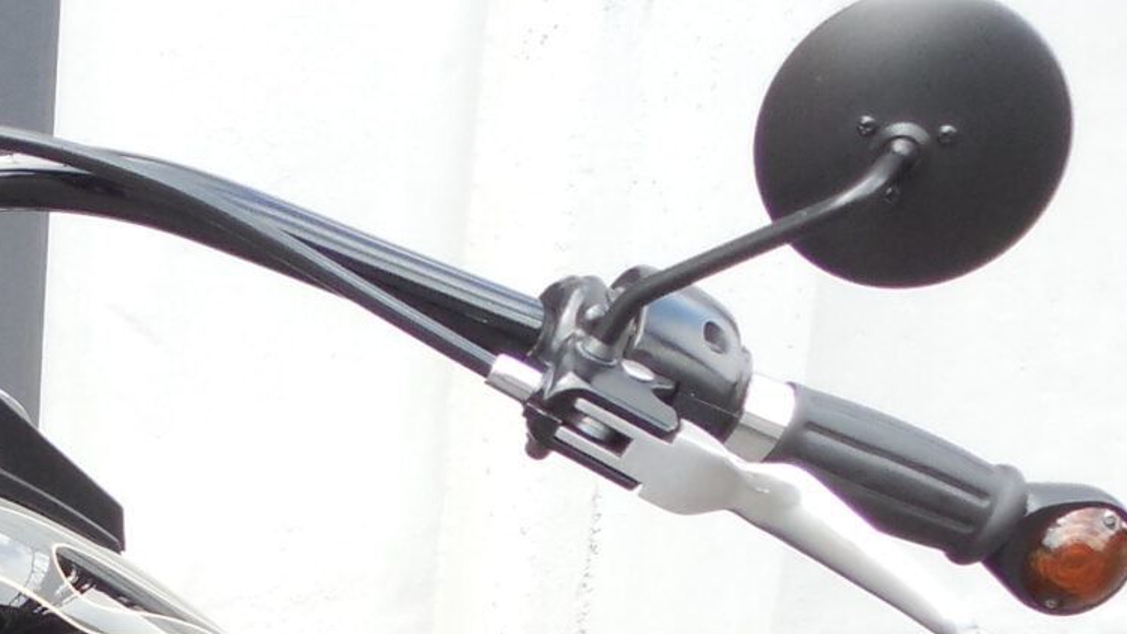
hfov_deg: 20.4
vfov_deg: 11.9
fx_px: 2779
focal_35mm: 93
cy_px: 1190
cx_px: -443
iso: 125
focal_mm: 4.5
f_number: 3.3
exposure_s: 1/160
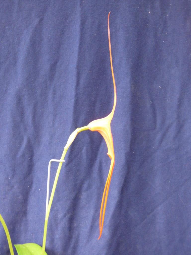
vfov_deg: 43.9
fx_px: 316
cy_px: 128
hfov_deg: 33.6
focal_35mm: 43
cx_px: 96
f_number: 3.6
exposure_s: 1/15
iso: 400
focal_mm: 7.37
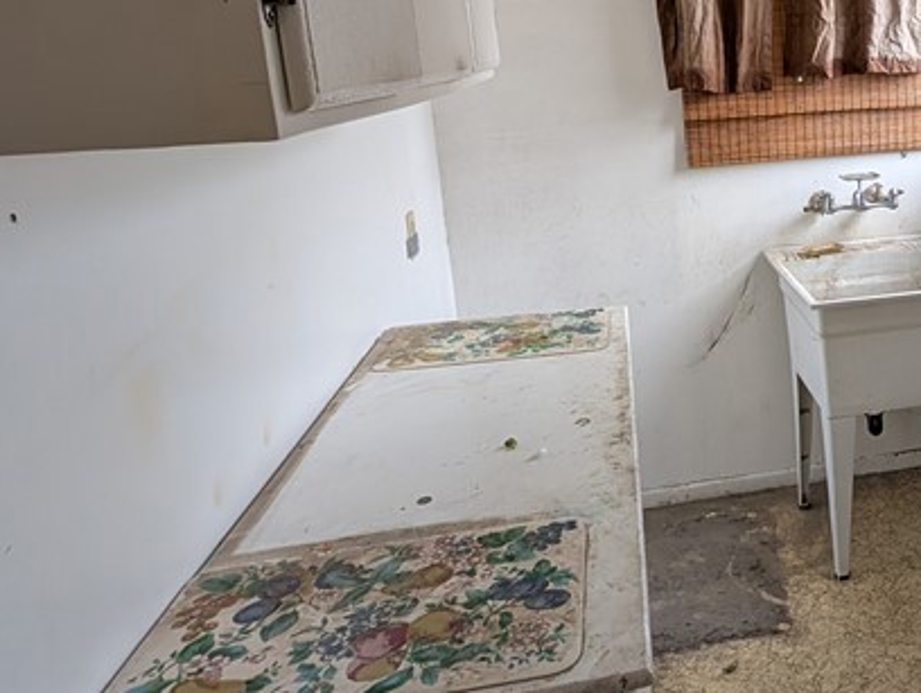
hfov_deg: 54.1
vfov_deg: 46.0
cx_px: 787
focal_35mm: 30
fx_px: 799
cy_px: 217
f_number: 1.7
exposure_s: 1/267
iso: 67
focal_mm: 2.02
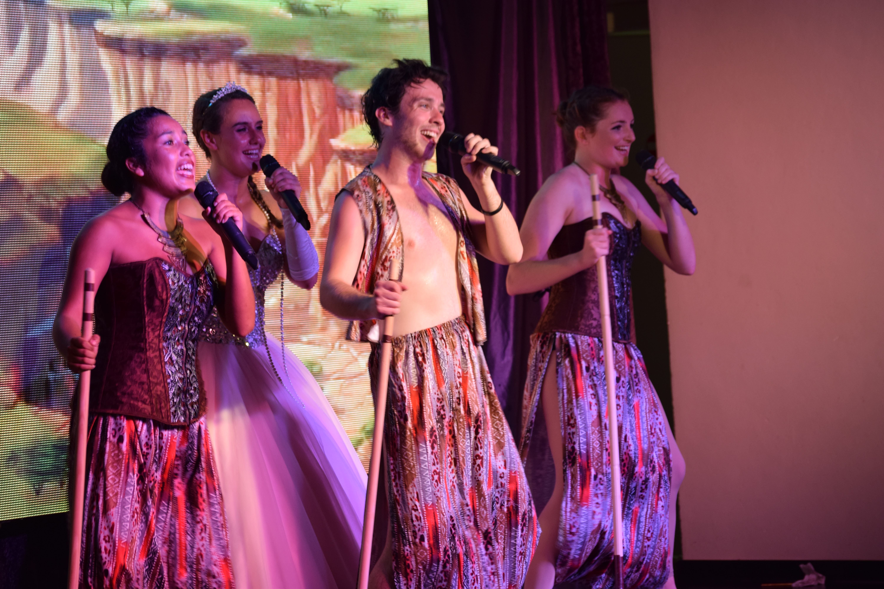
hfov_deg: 14.9
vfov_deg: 9.9
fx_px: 3388
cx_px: 442
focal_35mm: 138
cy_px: 294
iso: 400
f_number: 4.5
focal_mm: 92
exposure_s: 1/80
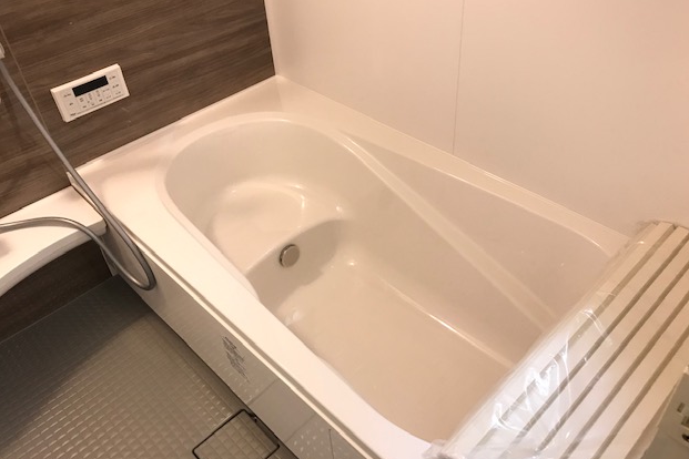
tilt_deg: -38.5
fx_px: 574
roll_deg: +5.4
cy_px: 208
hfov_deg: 61.9
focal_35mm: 30
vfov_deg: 43.6
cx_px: 353
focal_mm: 3.99
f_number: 1.8
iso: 40
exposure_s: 1/15
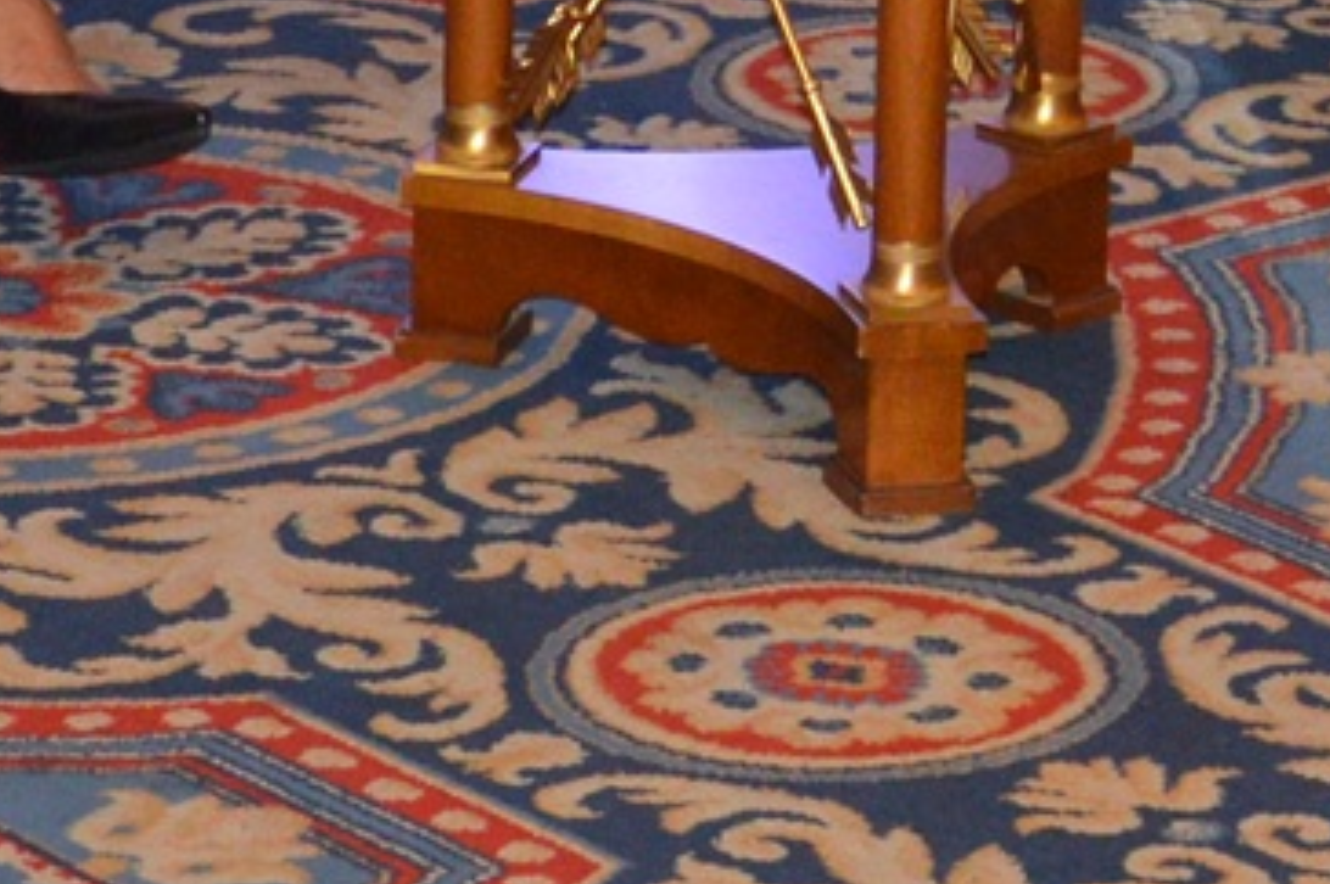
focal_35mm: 268
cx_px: 921
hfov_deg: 7.7
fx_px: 9892
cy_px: -1779
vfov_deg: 4.9
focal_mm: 26
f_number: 4
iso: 800
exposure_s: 1/60
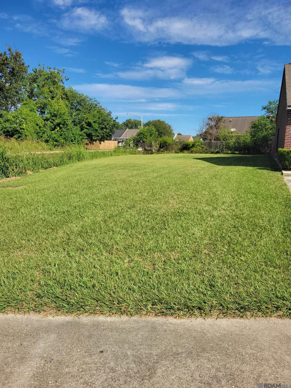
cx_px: 146
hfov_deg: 53.1
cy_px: 194
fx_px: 291
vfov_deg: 67.3
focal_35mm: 26
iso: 40
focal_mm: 5.4
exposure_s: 1/3291
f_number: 1.8
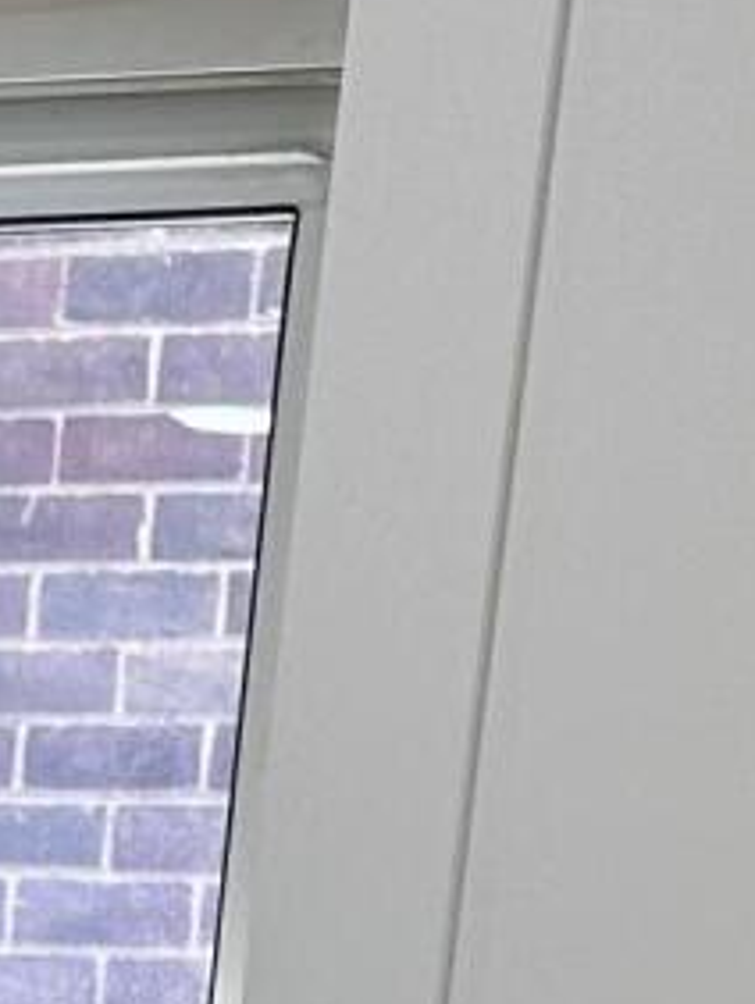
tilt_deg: -20.5
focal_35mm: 170
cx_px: -698
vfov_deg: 9.3
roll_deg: -3.8
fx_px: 4936
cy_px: 2991
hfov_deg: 8.4
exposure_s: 1/334
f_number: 1.78
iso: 80
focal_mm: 6.86
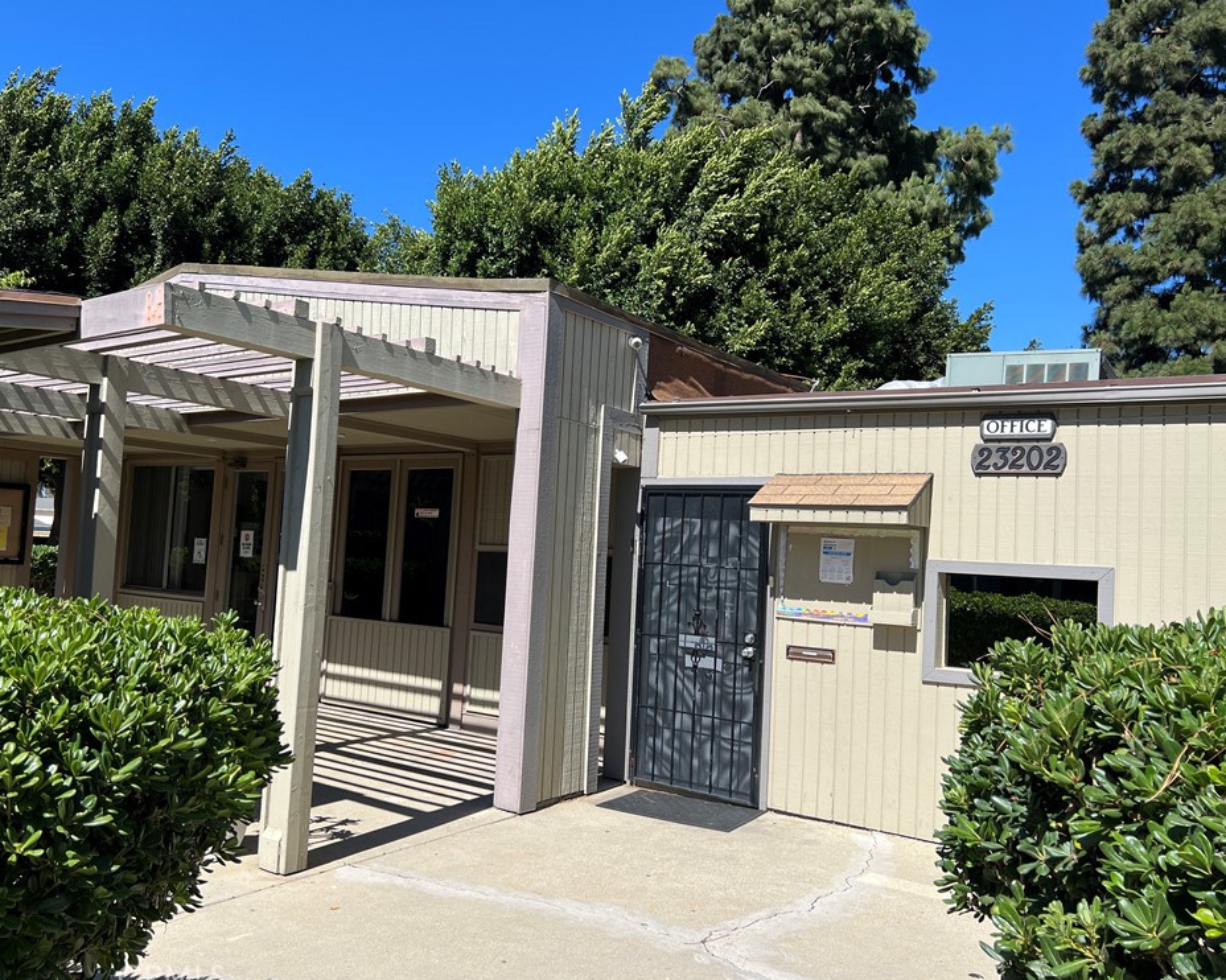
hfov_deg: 62.1
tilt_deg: +2.9
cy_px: 489
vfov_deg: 51.5
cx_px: 555
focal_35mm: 28
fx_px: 1016
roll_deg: -3.4
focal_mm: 5.7
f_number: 1.5
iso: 50
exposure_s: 1/3571
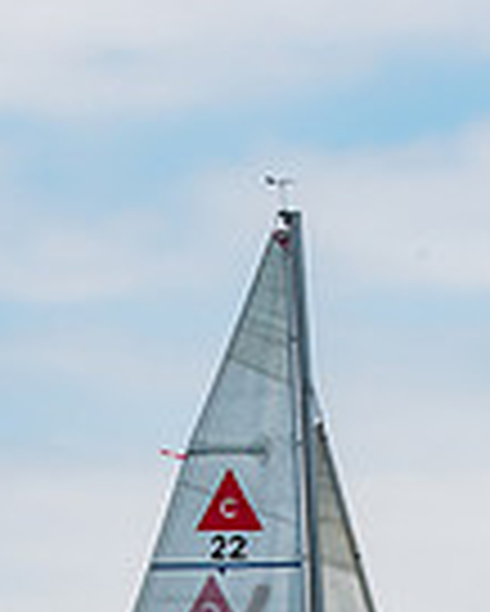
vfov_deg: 4.6
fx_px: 7587
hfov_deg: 3.7
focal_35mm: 419
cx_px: 292
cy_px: 846
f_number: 11
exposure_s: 1/640
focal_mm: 90
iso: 400
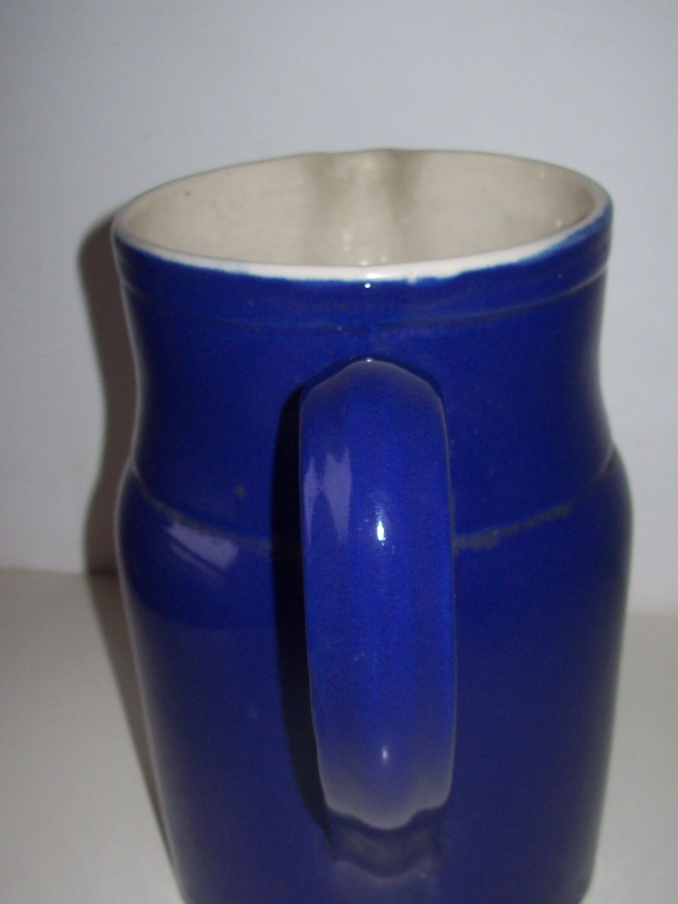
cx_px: 337
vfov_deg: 38.8
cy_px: 540
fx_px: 1280
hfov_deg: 29.7
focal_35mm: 49
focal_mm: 6
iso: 80
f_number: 2.7
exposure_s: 1/64
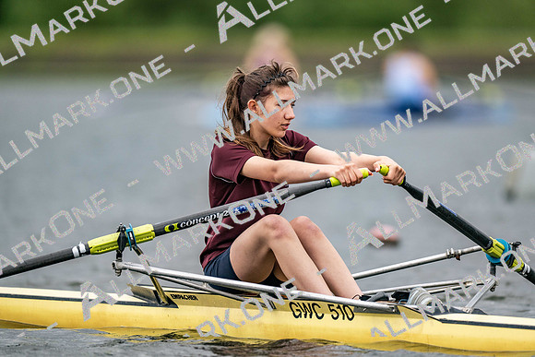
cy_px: 178
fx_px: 8918
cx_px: 268
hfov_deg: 3.4
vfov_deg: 2.3
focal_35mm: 600
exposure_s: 1/2500
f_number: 4
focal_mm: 600
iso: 500
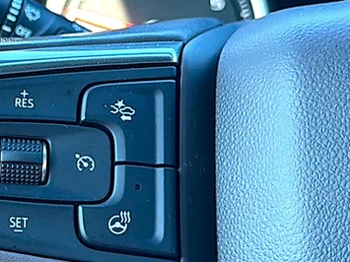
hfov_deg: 24.4
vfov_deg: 19.1
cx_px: 20
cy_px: 140
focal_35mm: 77
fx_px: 778
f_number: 1.78
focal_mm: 6.76
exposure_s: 1/121
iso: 64
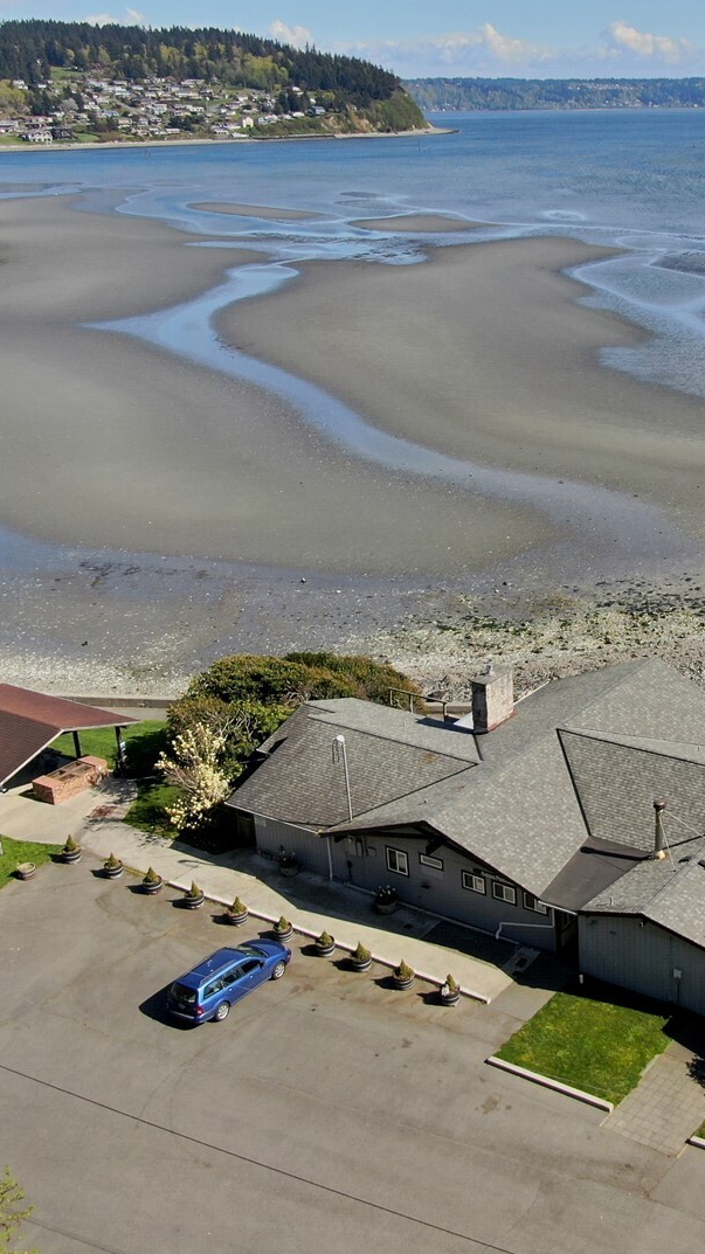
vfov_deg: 51.6
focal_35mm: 39
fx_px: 1297
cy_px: 575
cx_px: 633
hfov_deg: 29.2
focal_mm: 4.39
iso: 100
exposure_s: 1/1250
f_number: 2.8
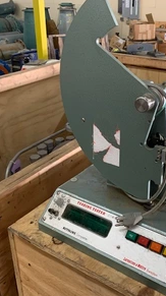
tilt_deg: -26.8
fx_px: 306
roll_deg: -0.4
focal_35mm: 39
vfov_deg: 51.6
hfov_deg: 30.1
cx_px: 112
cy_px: 144
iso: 250
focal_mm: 4.25
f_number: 1.8
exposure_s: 1/60
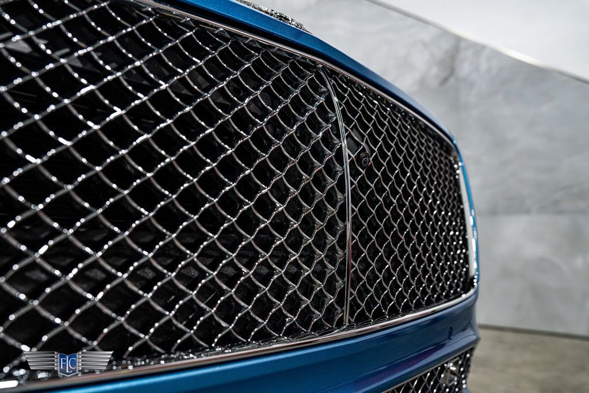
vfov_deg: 40.0
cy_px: 196
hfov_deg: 57.2
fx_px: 540
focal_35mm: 33
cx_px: 294
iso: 1600
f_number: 4.5
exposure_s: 1/125
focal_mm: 33
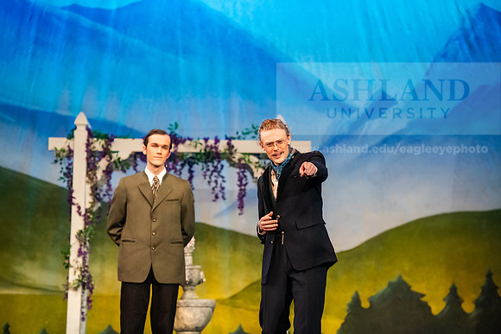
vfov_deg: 9.8
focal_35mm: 140
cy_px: 167
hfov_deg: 14.7
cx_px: 250
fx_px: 1949
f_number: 3.2
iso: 4000
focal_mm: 140
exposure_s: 1/250
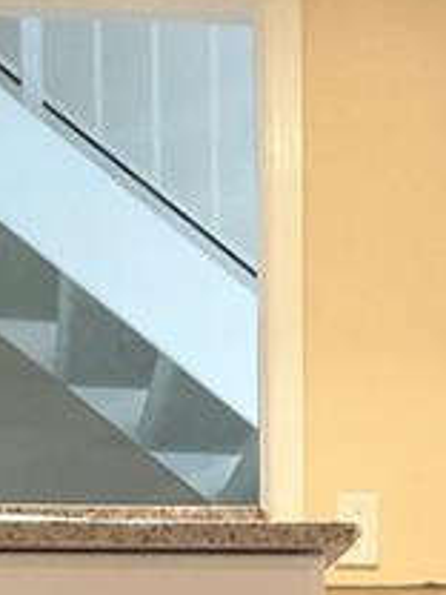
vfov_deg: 16.4
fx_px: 1838
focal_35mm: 107
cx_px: 177
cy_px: 947
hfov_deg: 13.8
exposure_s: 1/60
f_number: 1.8
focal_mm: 3
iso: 125
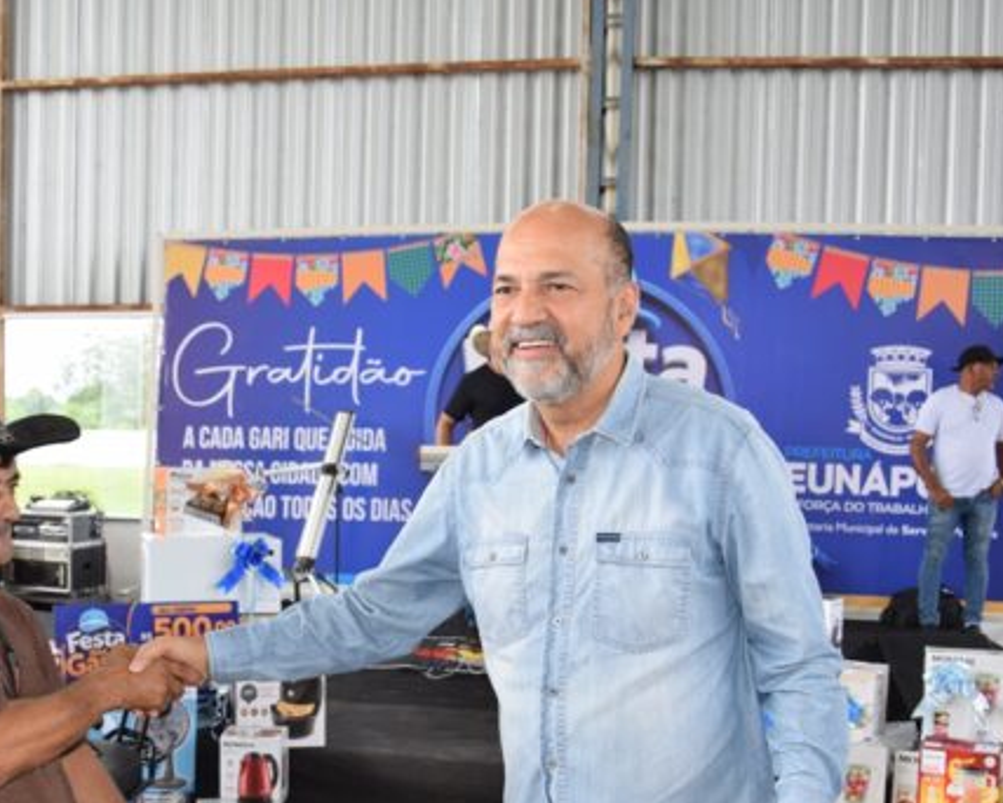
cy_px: 541
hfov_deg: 41.6
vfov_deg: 33.8
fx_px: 1307
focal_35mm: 44
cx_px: 359
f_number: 5.6
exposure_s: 1/125
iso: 200
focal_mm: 18
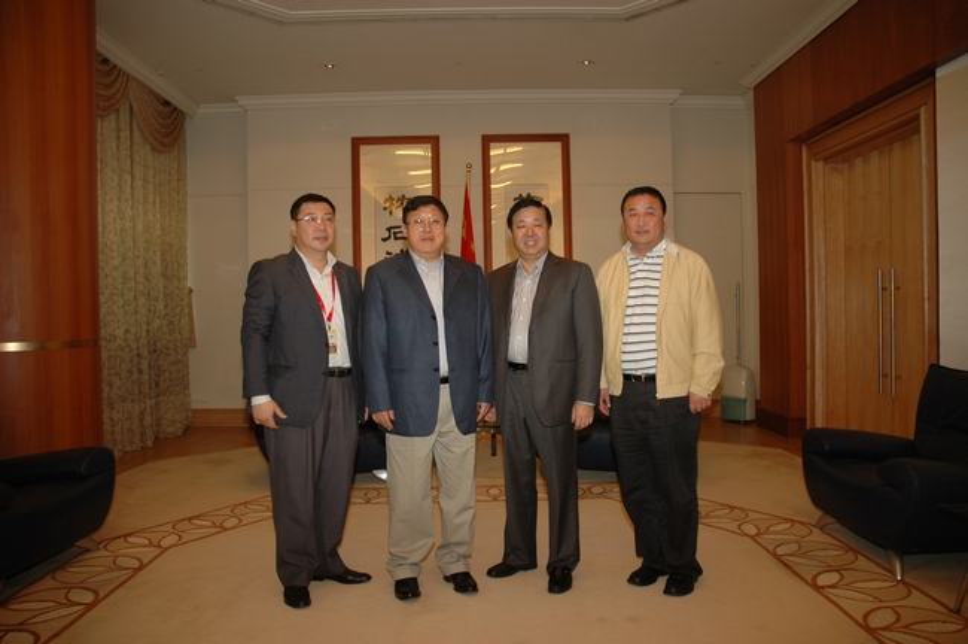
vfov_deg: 47.8
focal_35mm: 27
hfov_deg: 67.4
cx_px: 484
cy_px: 322
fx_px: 725
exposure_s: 1/125
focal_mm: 18
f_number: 3.5
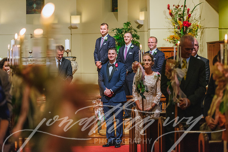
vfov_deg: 12.2
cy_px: 76
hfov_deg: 18.3
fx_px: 709
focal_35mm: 112
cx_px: 114
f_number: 2.8
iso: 1600
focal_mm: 112
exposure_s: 1/160
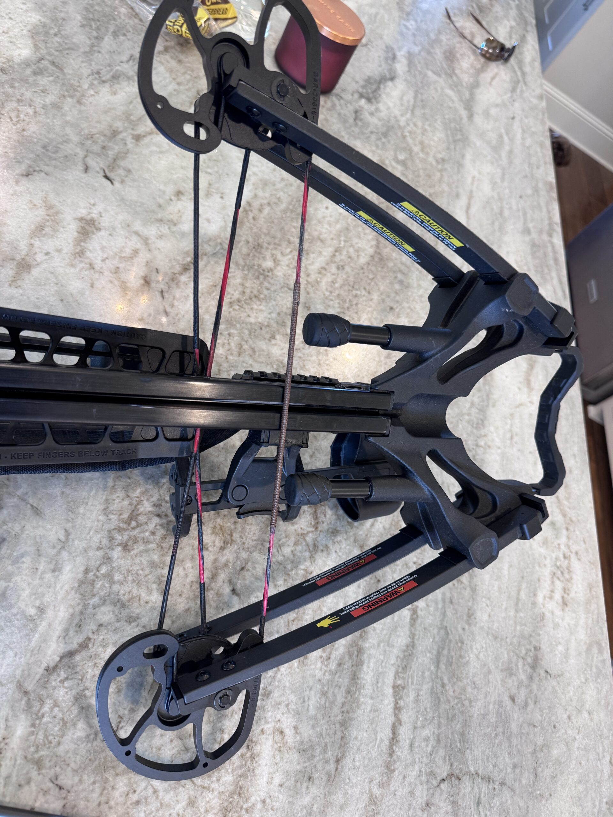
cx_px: 306
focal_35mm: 24
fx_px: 567
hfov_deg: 56.8
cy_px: 408
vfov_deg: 71.6
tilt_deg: -50.2
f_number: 1.78
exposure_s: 1/60
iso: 200
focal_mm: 6.76
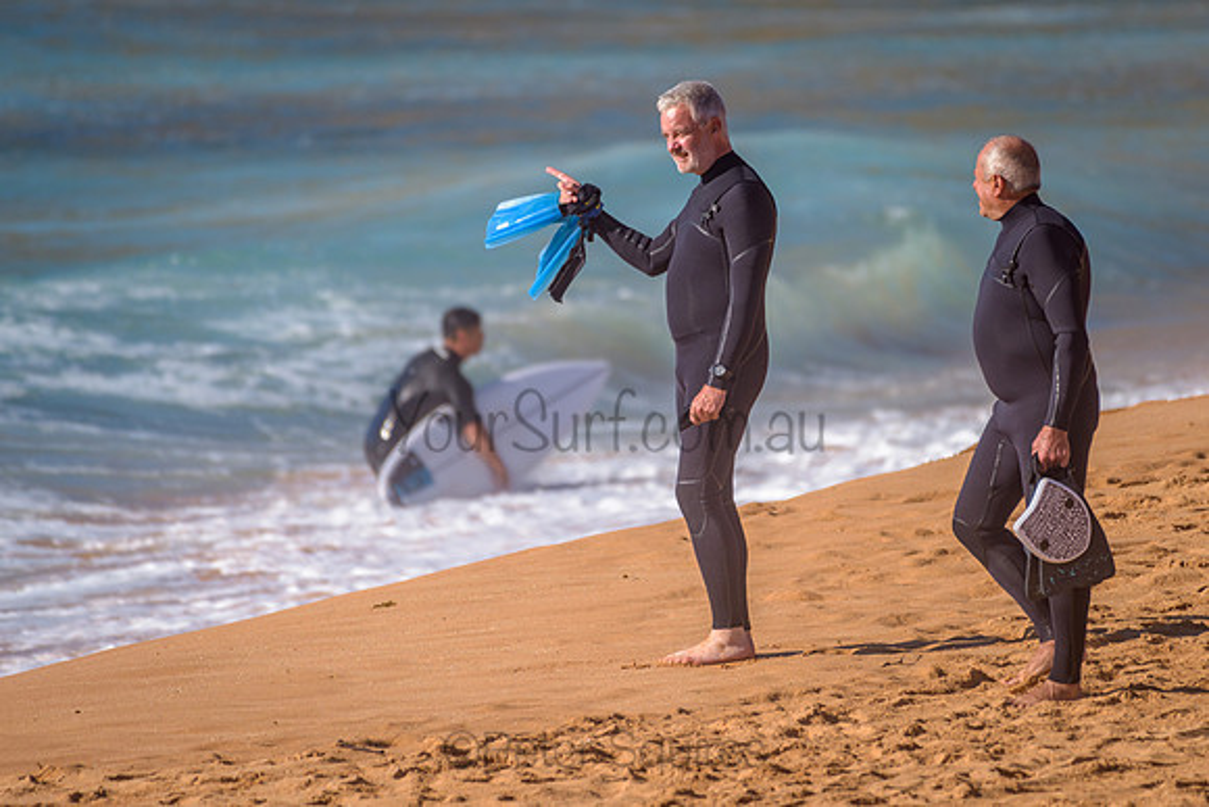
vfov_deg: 2.2
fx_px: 20584
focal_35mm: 613
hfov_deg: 3.4
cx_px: 683
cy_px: 340
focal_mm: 500
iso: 180
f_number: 5.6
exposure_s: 1/2000
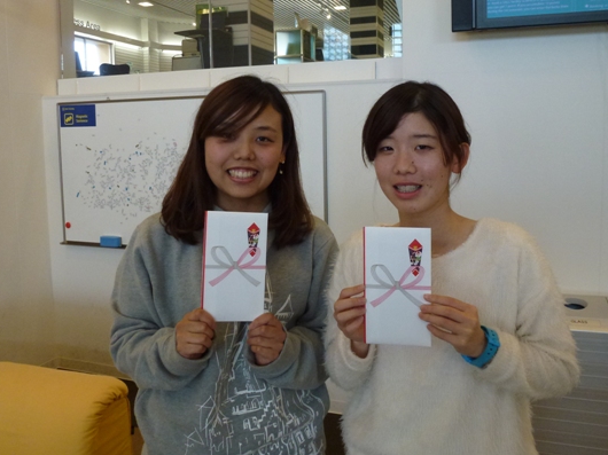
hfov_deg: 61.5
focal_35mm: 29
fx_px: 509
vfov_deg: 47.9
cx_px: 343
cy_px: 183
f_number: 3.3
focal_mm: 4.3
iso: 250
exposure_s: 1/60
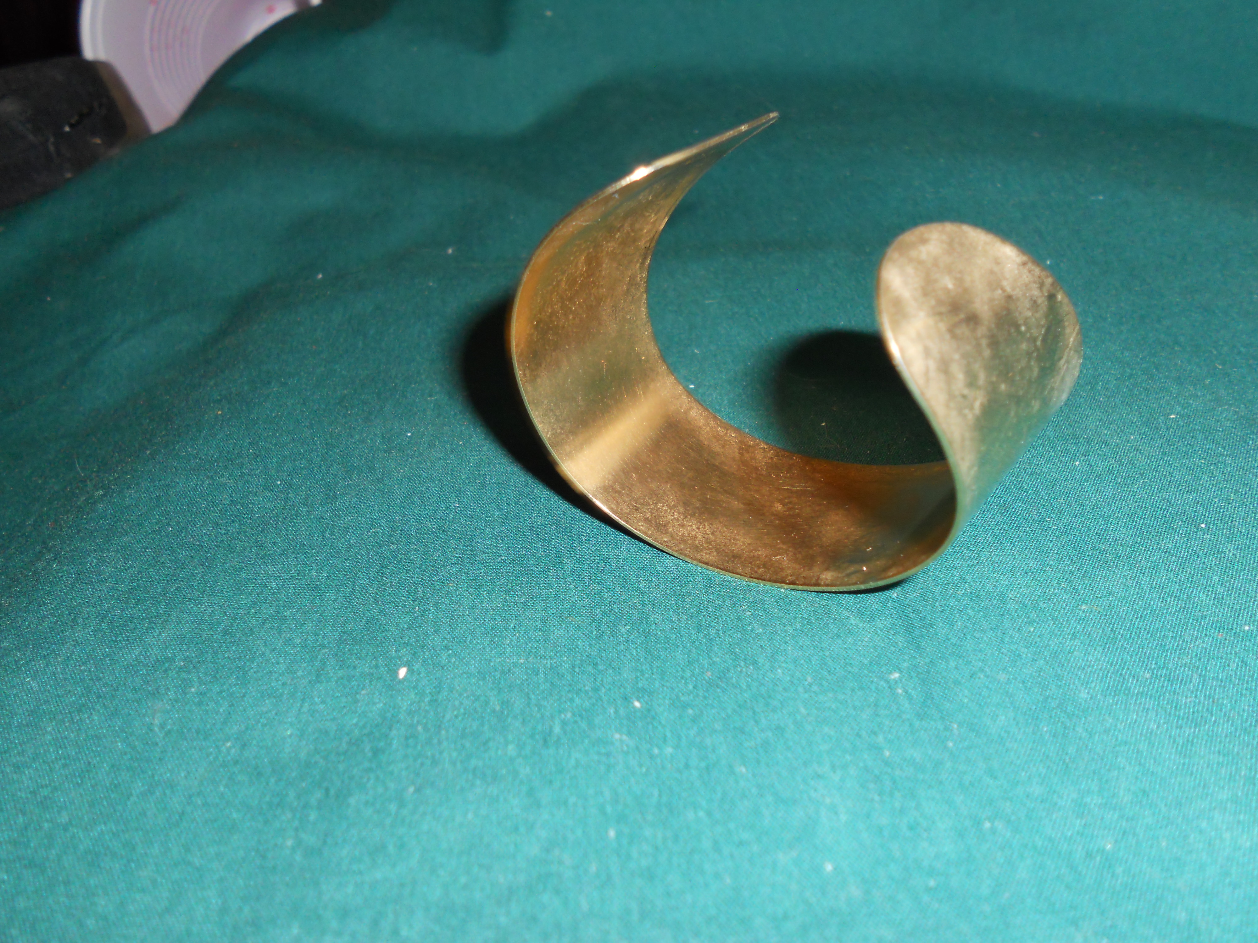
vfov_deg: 44.2
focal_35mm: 32
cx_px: 629
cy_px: 472
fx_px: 1163
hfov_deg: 56.8
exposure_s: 1/25
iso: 200
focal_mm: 5.8
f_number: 8.8
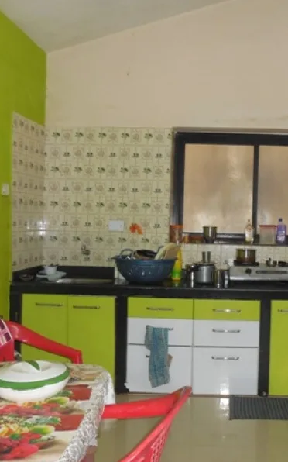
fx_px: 465
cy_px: 231
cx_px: 223
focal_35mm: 37
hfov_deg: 33.6
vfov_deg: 52.8
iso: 560
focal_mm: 4.6
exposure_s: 1/25
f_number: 3.5
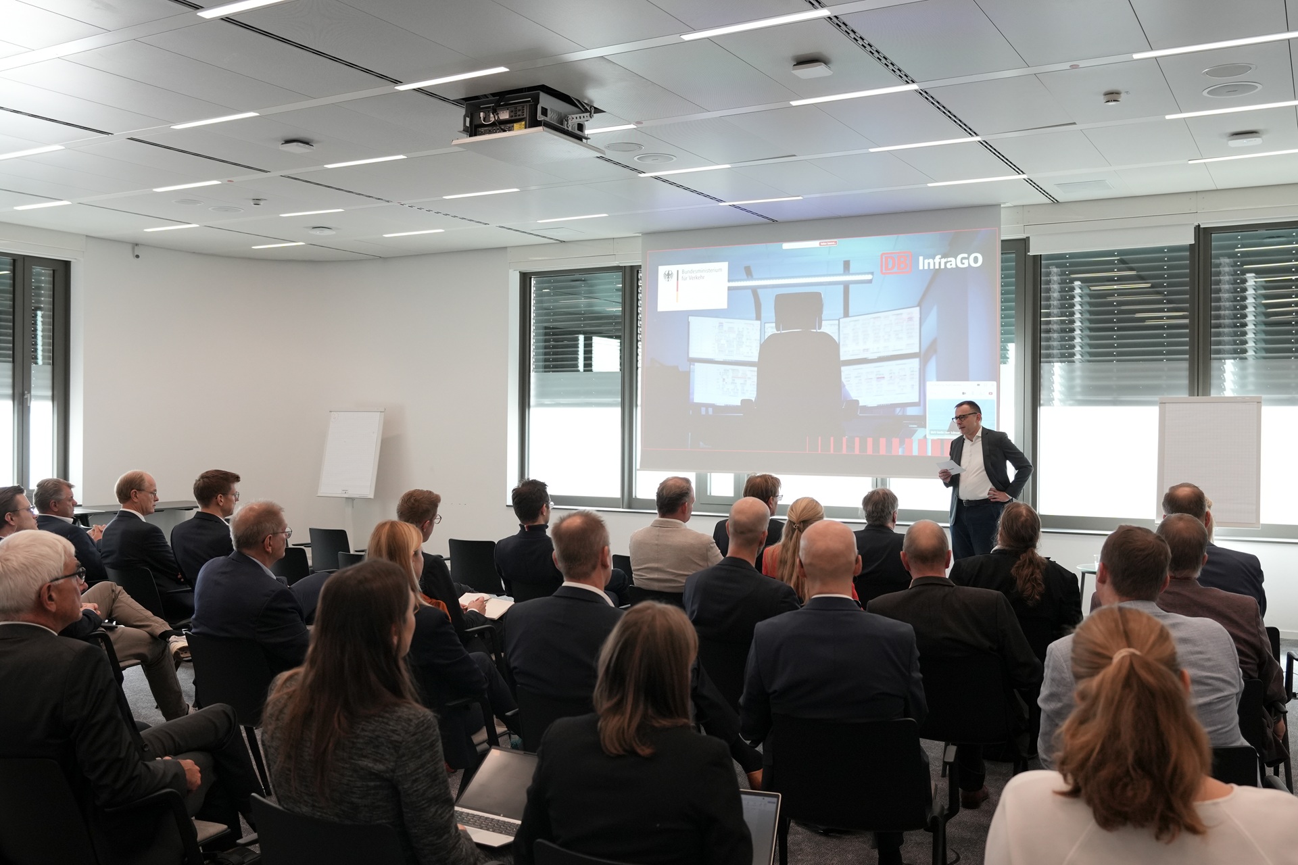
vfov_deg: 41.7
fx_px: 1136
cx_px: 649
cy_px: 432
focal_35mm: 32
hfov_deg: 59.5
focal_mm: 21
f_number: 2.8
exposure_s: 1/160
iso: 1000
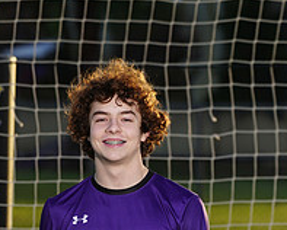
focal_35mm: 602
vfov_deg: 2.6
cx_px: 90
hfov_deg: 3.2
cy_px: 396
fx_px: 5119
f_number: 7.1
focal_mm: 218
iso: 100
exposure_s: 1/200
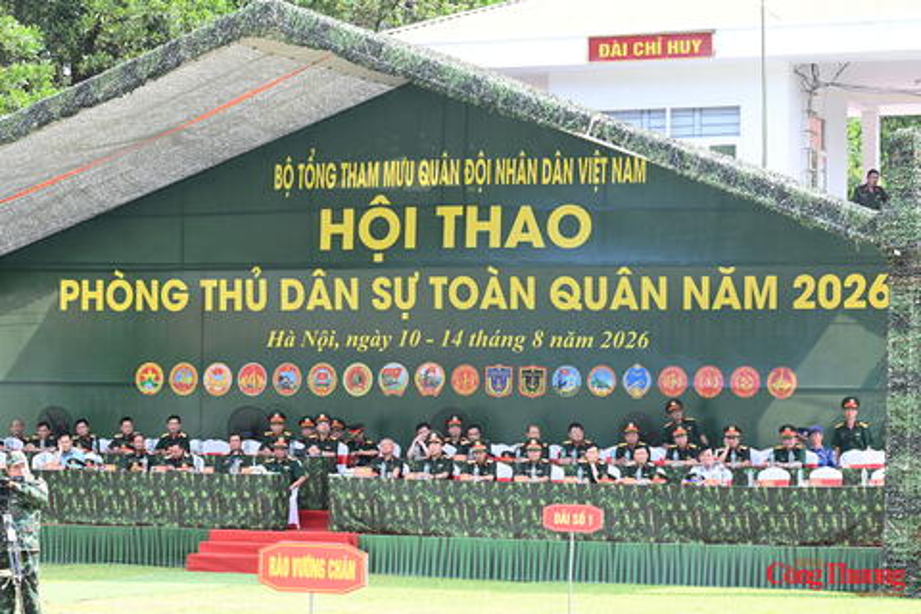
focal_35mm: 115
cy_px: 307
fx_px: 2942
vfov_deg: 11.9
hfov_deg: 17.8
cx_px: 460
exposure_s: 1/800
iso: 1600
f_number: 8
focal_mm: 115
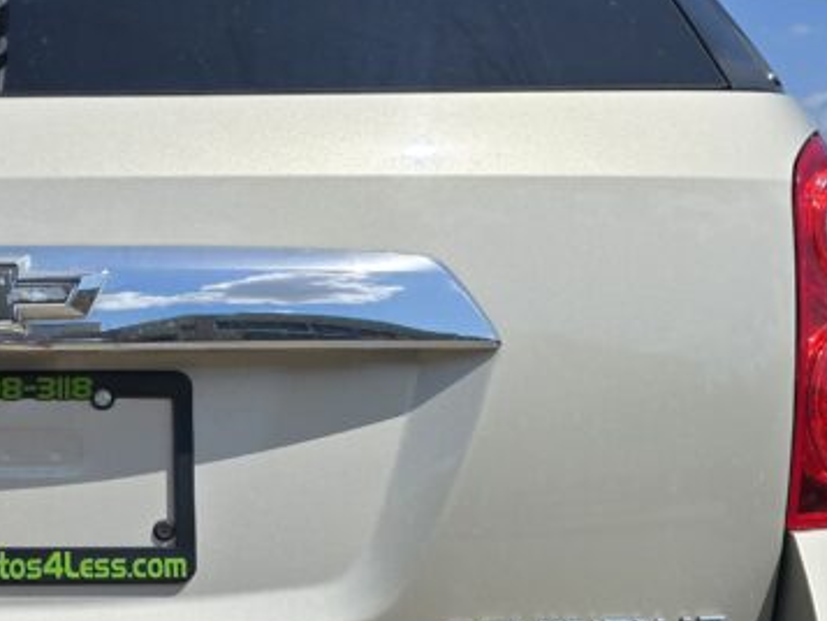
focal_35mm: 66
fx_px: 1577
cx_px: -83
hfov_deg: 27.0
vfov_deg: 22.0
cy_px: 505
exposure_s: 1/1199
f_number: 1.7
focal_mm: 6.3
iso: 12
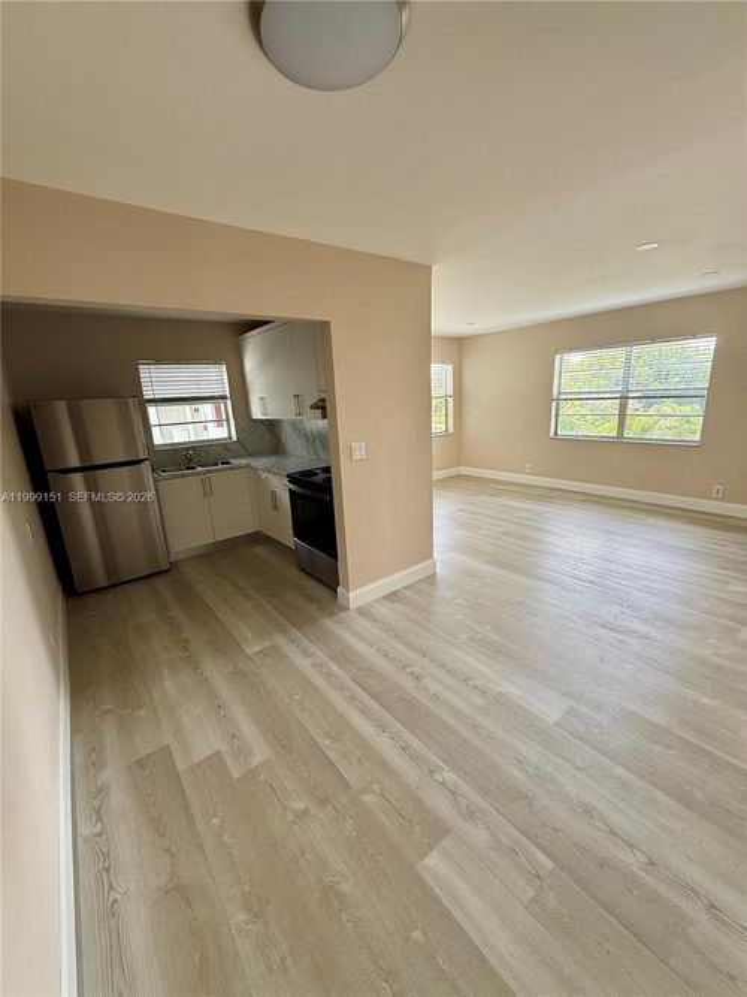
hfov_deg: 85.7
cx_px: 374
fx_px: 403
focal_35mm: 14
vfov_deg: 102.1
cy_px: 498
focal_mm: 2.22
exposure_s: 1/99
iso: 100
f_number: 2.2
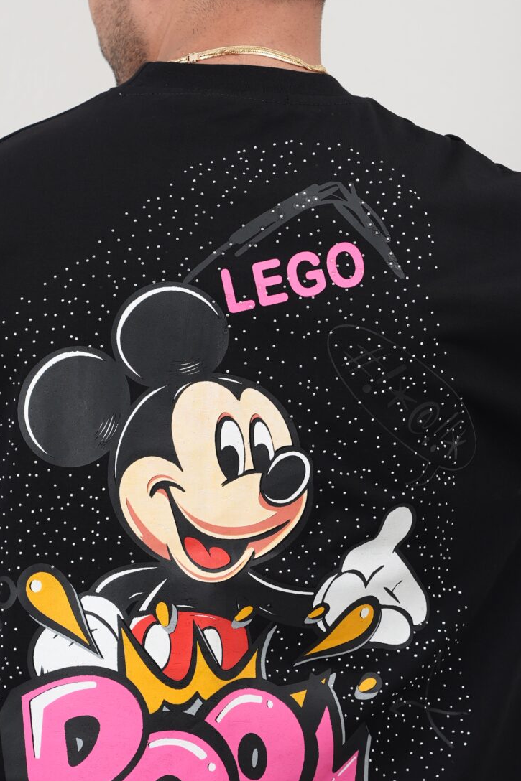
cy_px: 398
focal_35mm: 200
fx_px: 4343
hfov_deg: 6.9
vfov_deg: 10.3
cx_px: 254
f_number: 4
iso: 160
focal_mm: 85
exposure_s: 1/100
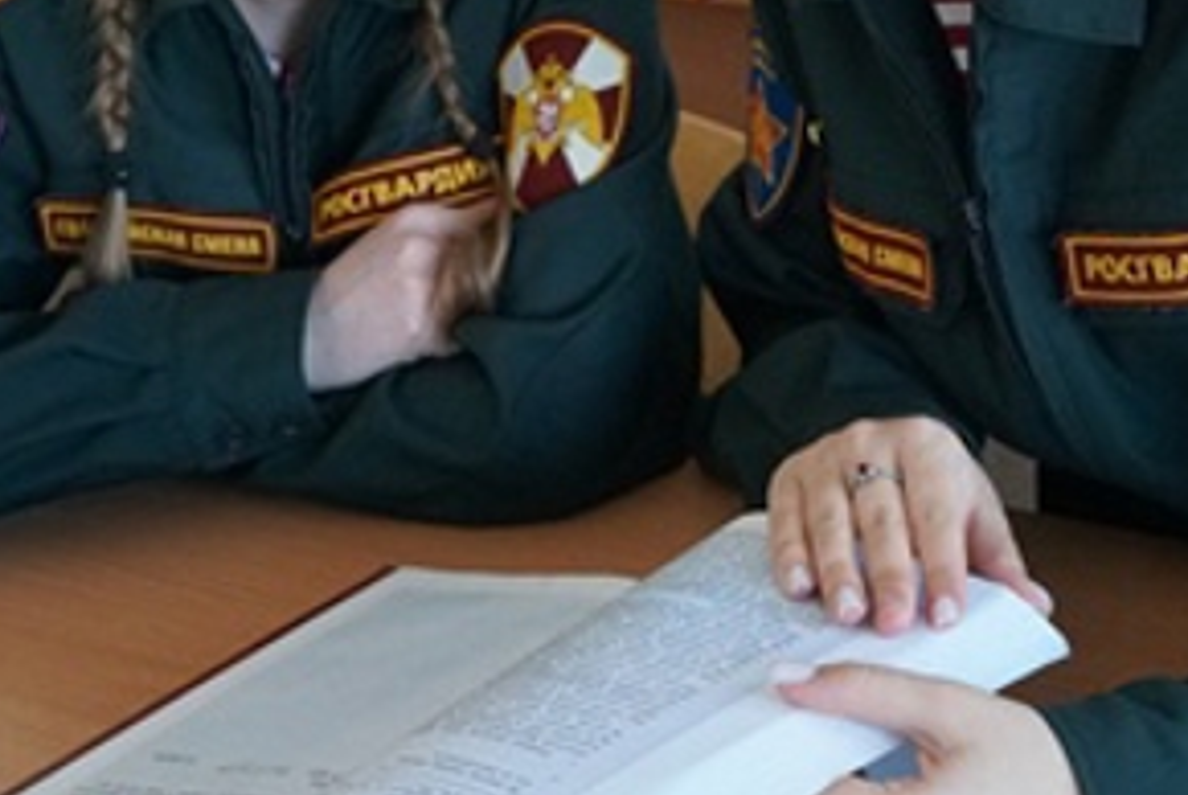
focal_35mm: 93
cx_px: 946
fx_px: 3072
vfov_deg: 14.7
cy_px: 193
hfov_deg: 21.6
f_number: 4
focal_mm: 24
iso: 2000
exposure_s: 1/160
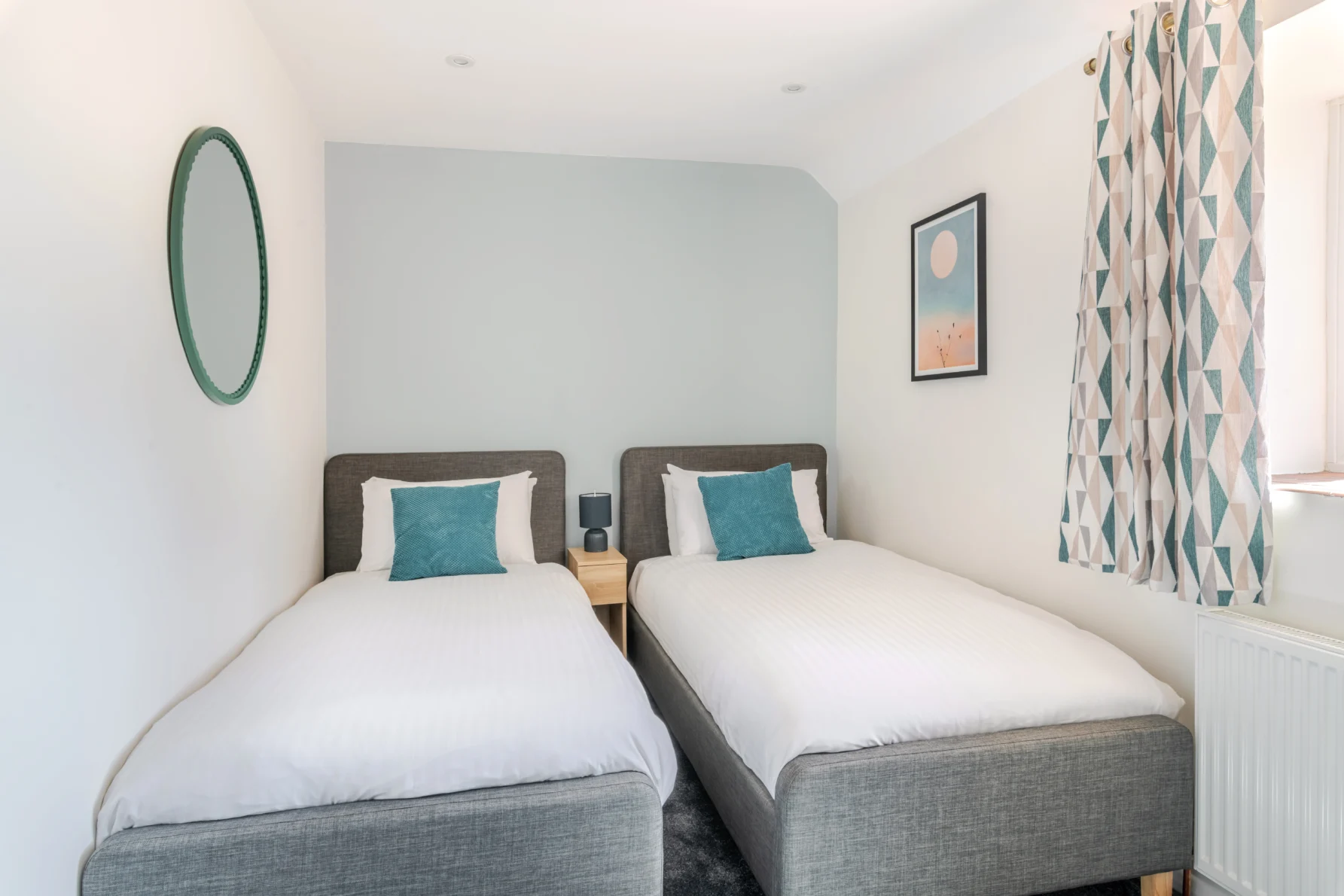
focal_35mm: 20
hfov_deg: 84.0
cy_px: 448
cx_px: 672
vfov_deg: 61.9
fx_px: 747
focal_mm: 20
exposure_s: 1/6
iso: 80
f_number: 9
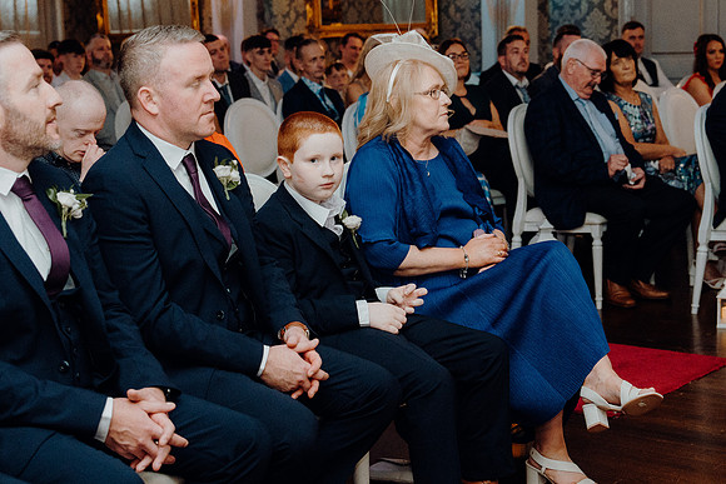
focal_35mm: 69
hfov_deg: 29.2
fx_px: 1392
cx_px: 363
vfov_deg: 19.7
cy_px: 242
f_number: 3.5
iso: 2500
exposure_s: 1/160
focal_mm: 46
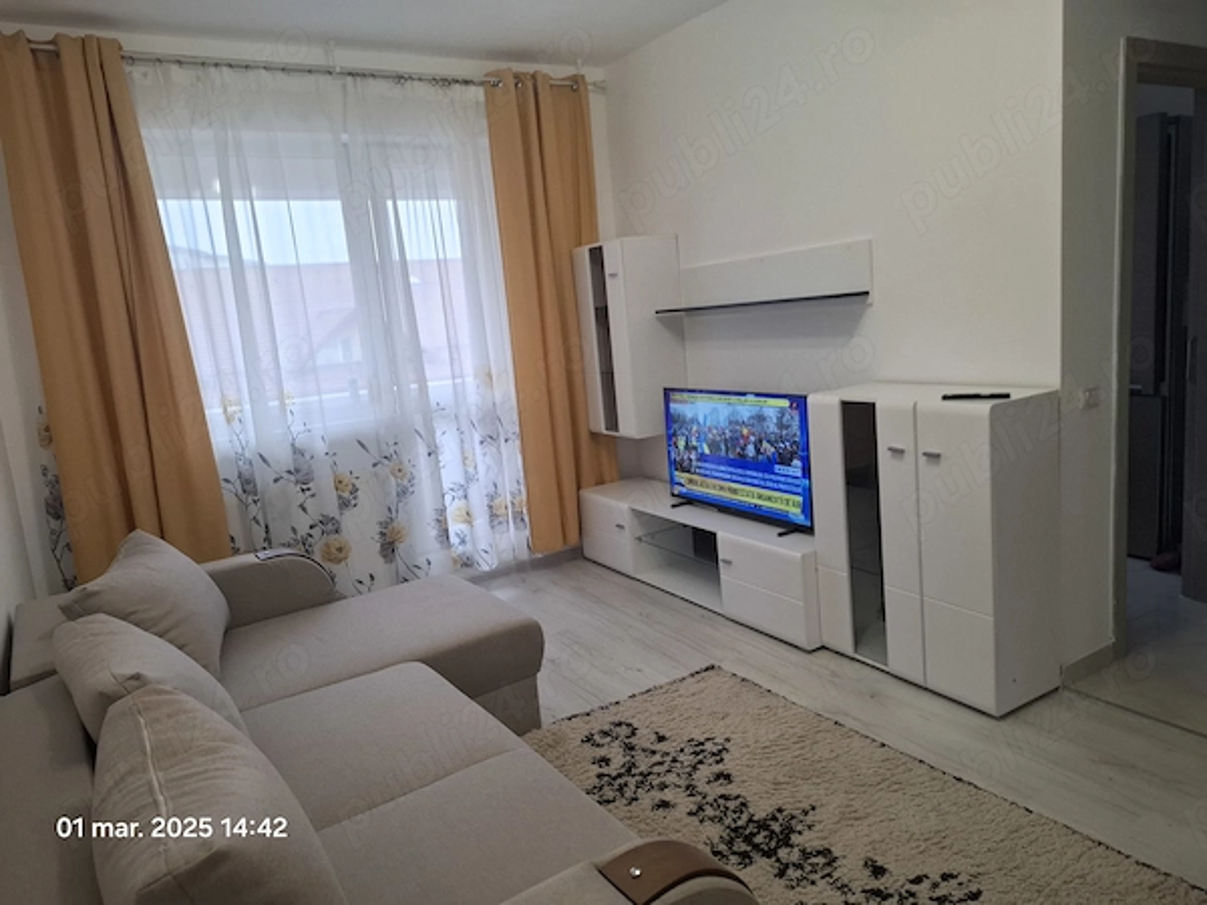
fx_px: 802
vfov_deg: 58.9
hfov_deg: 73.9
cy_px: 452
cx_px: 604
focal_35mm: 23
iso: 125
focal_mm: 5.54
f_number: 1.8
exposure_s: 1/100
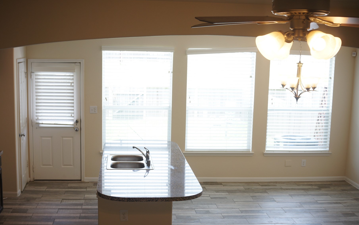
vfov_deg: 26.0
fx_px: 485
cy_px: 137
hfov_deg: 40.5
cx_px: 162
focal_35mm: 50
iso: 200
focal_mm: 27
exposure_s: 1/80
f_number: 3.5
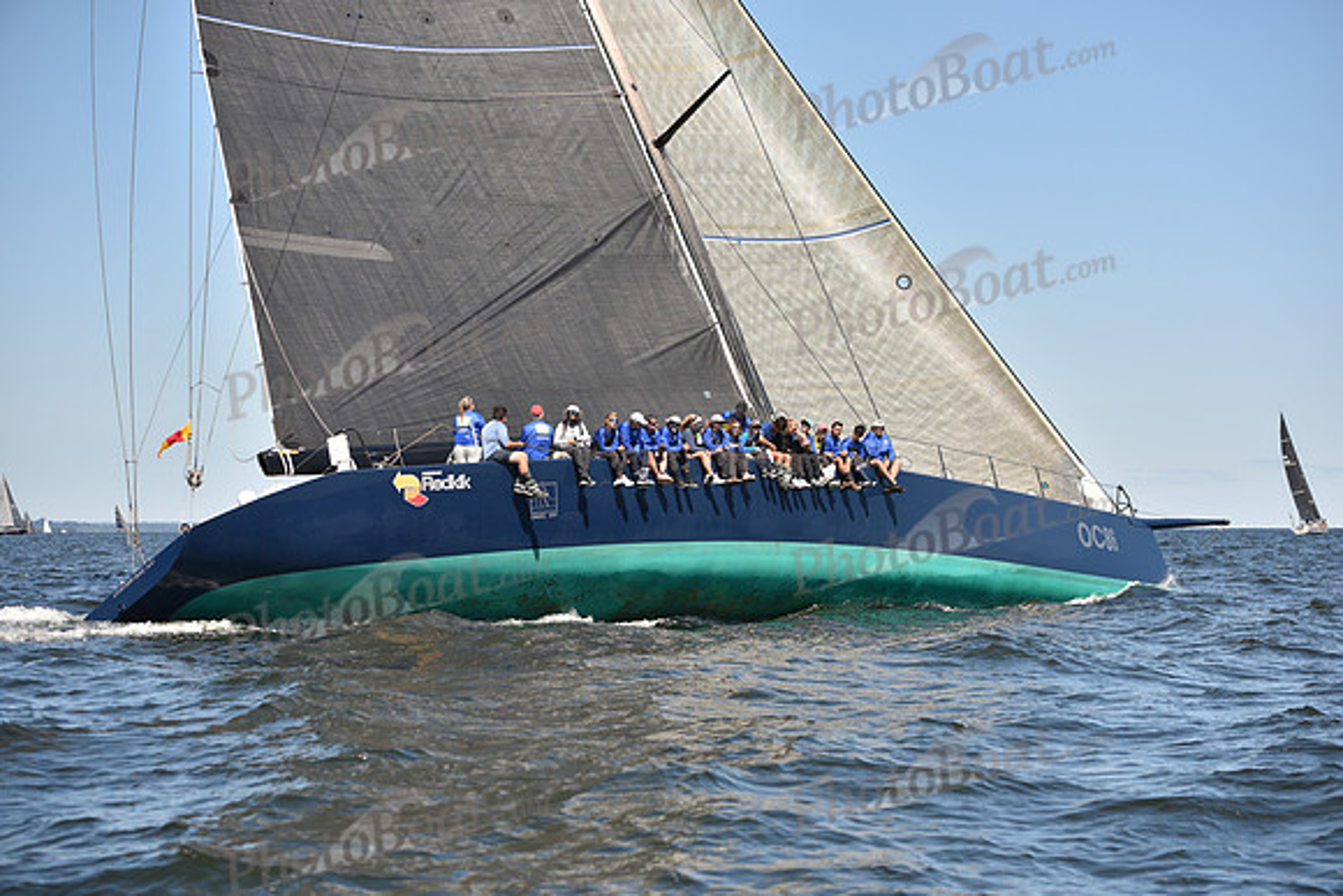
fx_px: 2612
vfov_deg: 19.5
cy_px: 448
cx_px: 672
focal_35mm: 70
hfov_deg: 28.8
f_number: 4
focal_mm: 70
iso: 250
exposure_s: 1/1000
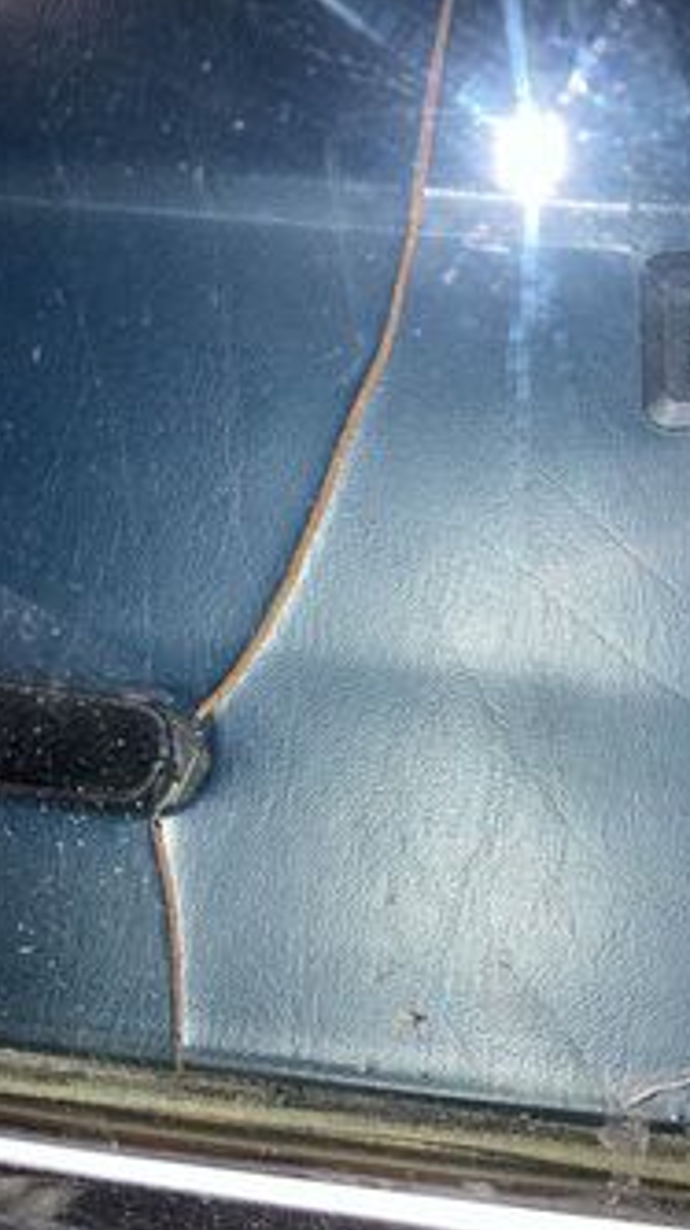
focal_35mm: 33
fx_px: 1075
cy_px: 595
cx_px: 476
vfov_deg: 59.5
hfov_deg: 35.2
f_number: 1.8
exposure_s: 1/25
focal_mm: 3.99
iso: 25
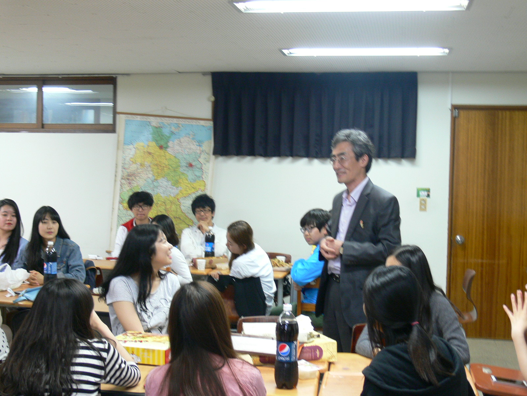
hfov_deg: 36.2
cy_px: 198
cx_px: 264
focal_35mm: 53
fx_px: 807
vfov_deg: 27.5
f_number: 3.2
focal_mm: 9.6
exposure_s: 1/6
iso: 100
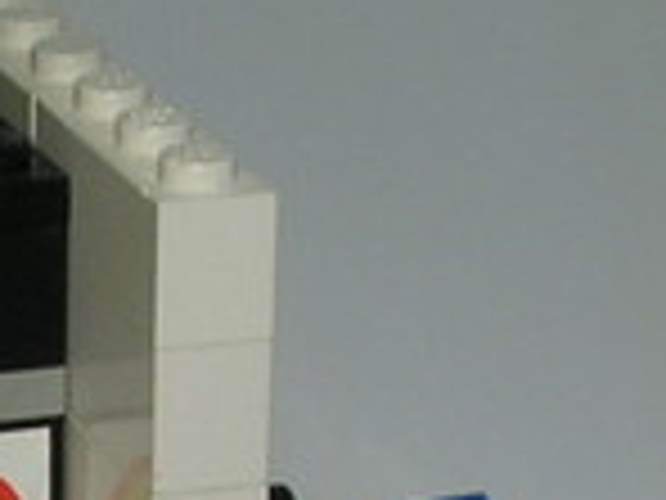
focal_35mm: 304
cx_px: -148
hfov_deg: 6.5
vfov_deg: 4.8
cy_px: 818
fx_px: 5849
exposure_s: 1/12
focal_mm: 8.4
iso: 50
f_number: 5.6
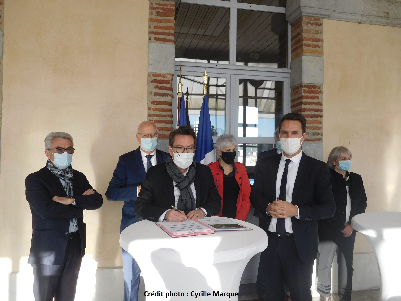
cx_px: 200
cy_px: 150
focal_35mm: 28
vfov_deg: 49.7
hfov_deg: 63.4
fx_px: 324
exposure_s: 1/250
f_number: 3.5
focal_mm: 5
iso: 125
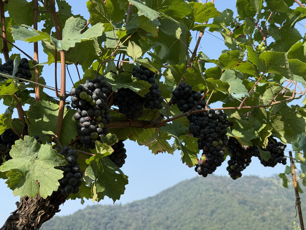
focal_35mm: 48
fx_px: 424
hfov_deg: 39.7
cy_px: 115
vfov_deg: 30.3
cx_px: 153
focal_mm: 6.76
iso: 64
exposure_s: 1/1642
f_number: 1.78
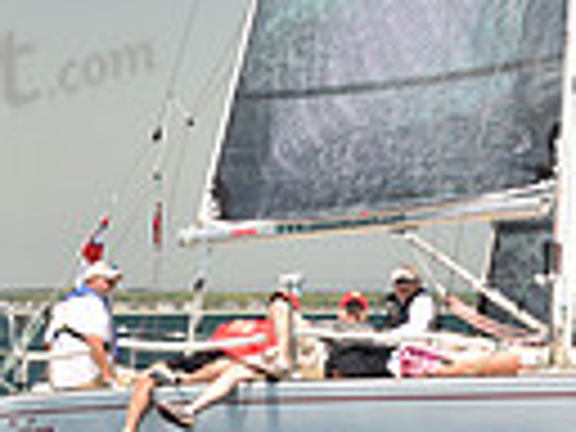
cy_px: 290
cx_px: 392
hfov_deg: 4.7
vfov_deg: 3.5
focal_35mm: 426
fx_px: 7089
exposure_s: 1/800
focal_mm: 98
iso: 250
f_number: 4
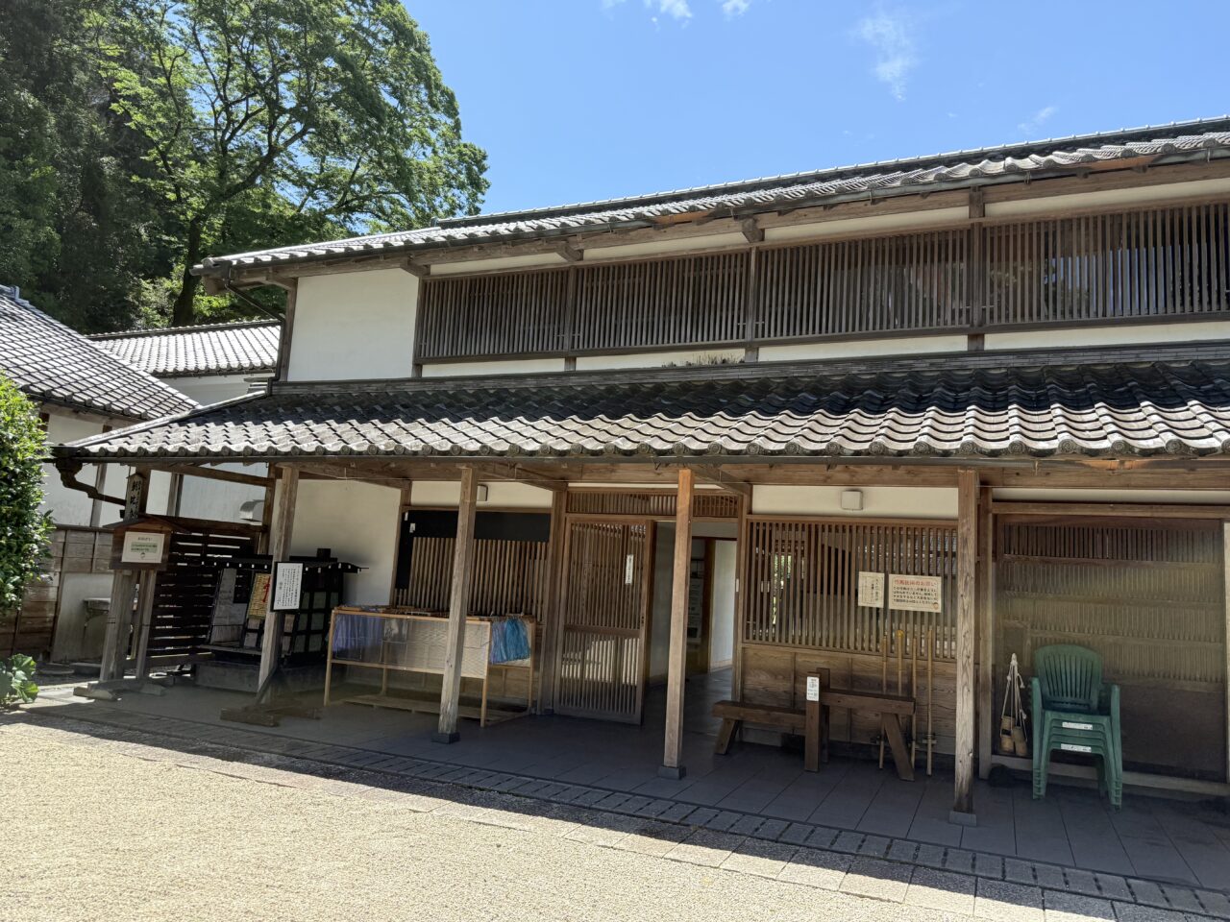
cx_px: 615
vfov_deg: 56.8
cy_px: 461
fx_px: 853
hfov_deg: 71.6
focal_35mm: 24
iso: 100
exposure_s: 1/2801
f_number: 1.78
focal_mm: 6.76
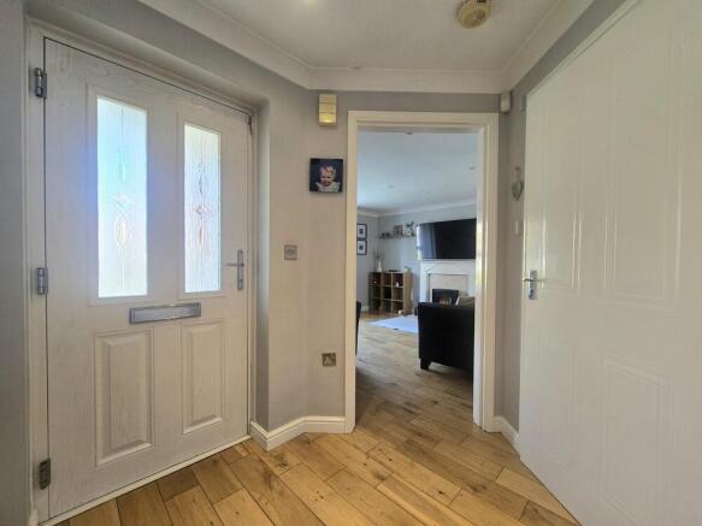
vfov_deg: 89.9
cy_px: 263
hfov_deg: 106.2
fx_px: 264
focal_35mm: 13
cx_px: 351
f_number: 2.2
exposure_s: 1/50.3
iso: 80
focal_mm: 2.2
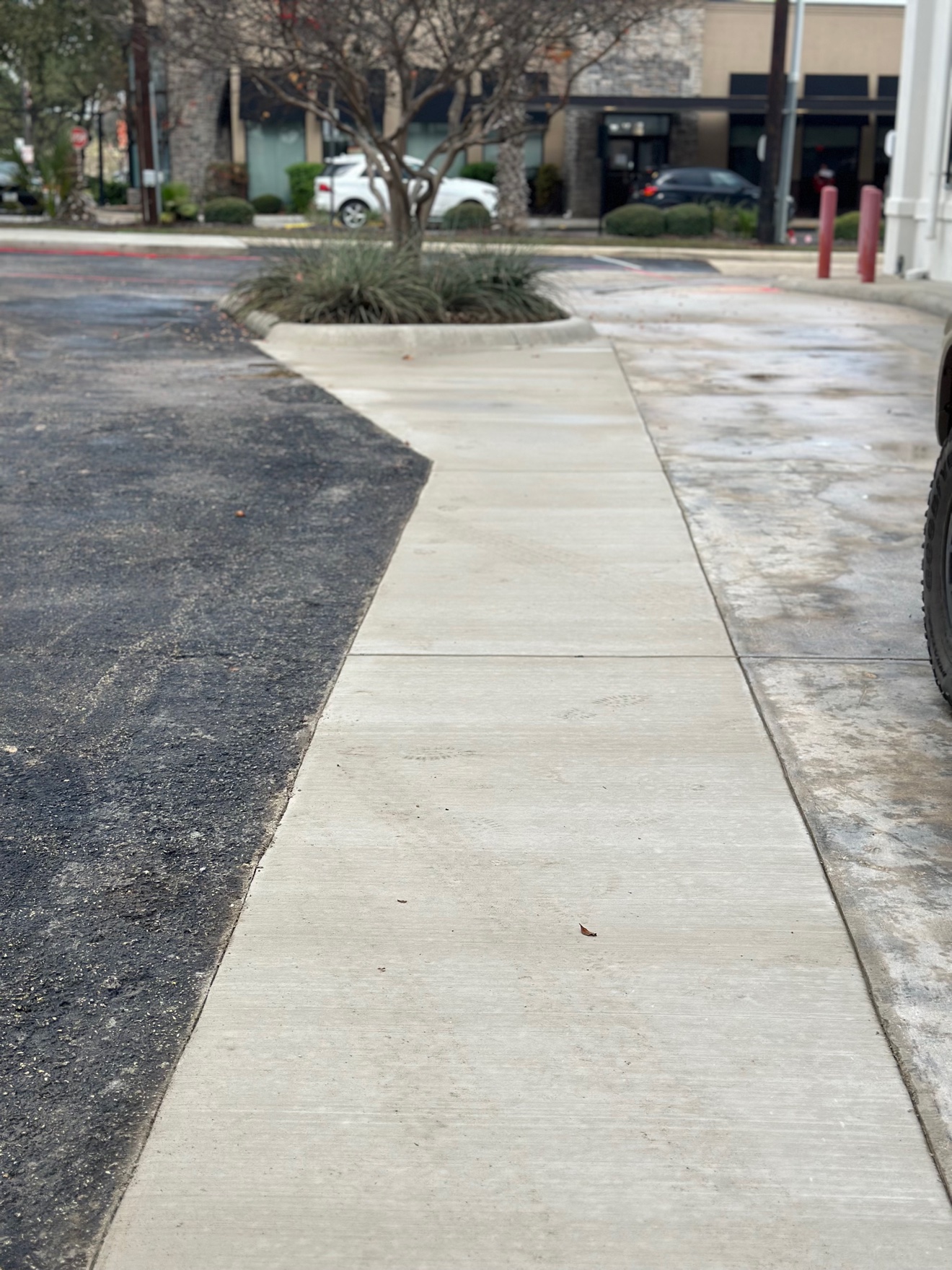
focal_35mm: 48
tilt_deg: -13.0
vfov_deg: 39.7
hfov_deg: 30.3
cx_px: 476
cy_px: 635
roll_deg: +0.6
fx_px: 1760
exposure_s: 1/2890
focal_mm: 6.86
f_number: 1.78
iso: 100
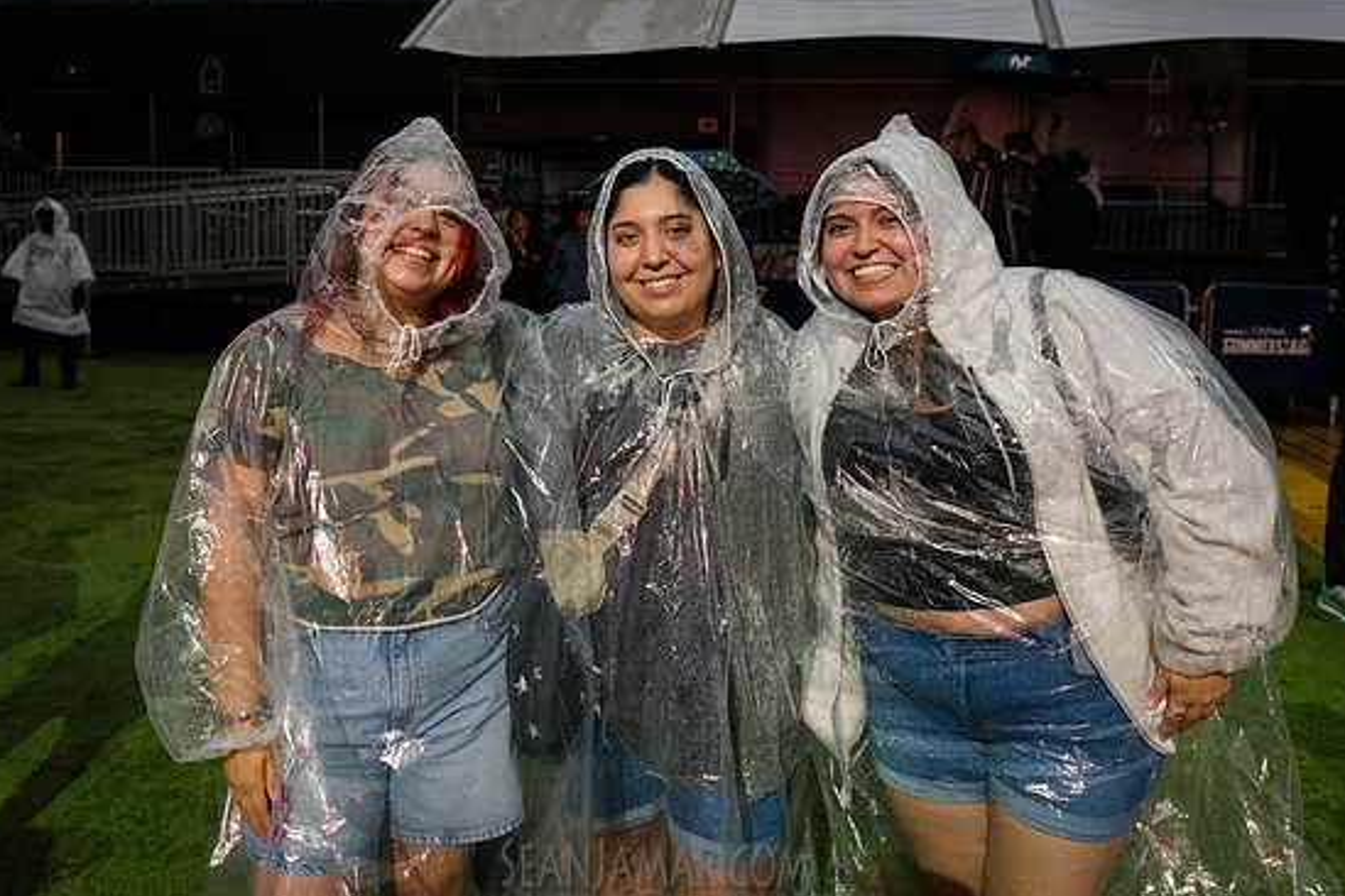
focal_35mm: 33
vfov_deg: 39.6
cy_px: 311
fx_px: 1233
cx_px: 669
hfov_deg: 57.2
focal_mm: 24
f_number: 3.5
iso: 5000
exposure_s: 1/1600
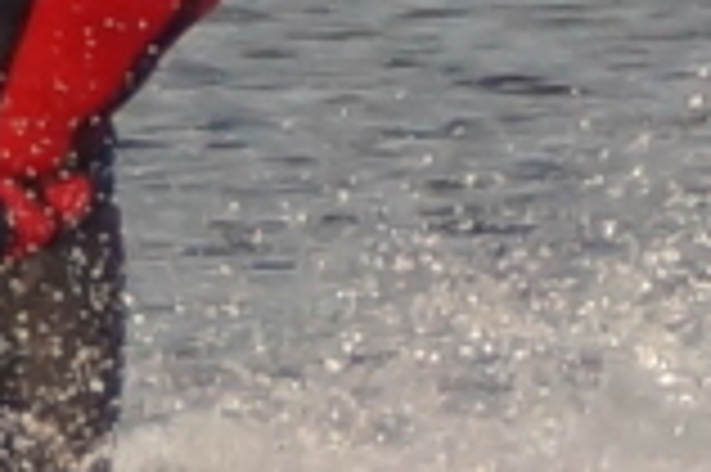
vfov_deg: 0.6
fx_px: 46877
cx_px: 1143
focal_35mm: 2376
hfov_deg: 0.9
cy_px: 67
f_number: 6.3
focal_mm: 250
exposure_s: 1/400
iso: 640
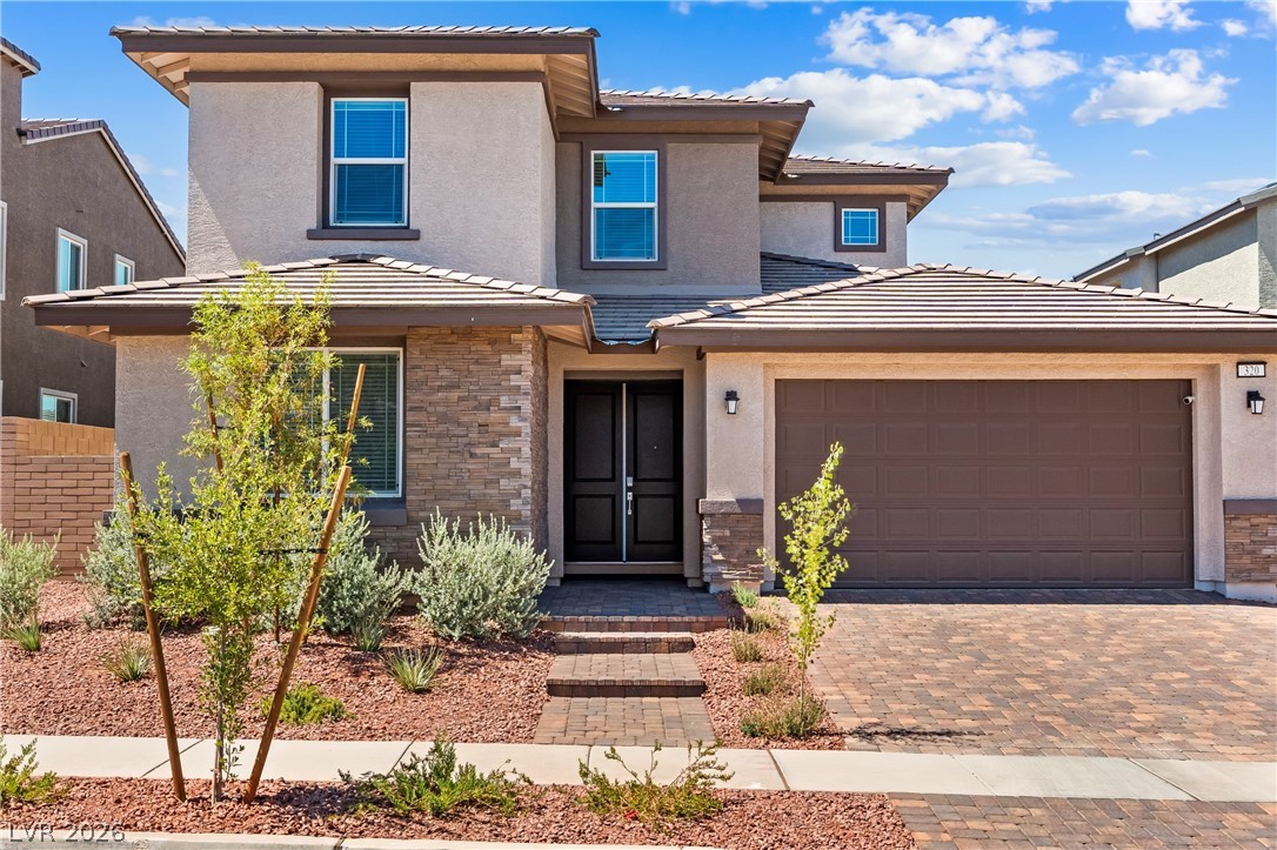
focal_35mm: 37
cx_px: 638
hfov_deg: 51.9
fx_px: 1312
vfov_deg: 35.9
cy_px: 425
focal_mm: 25
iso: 400
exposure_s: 1/8000
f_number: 8
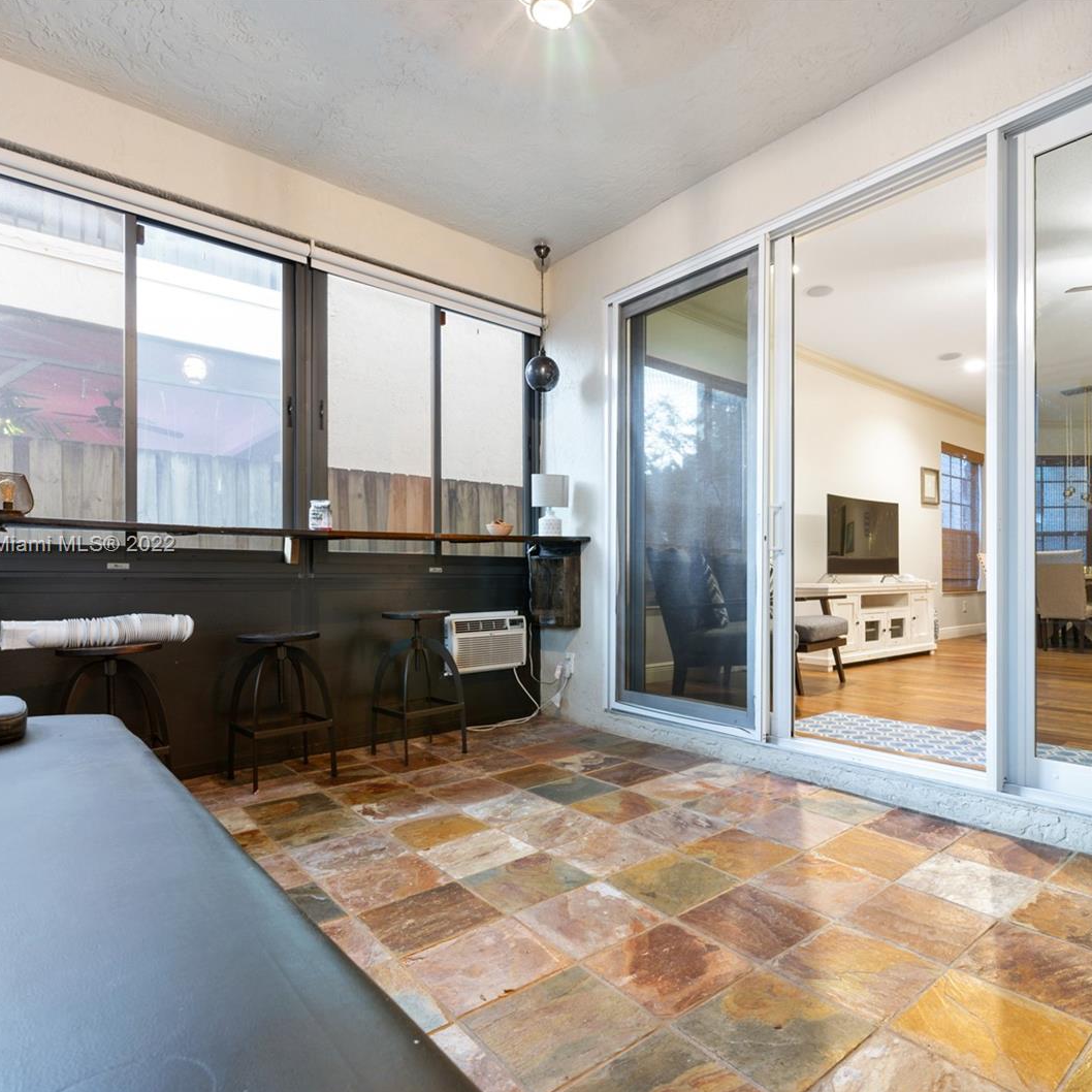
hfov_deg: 79.5
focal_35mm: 18
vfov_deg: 80.7
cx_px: 671
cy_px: 546
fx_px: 642
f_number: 11
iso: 100
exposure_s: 8
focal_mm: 14
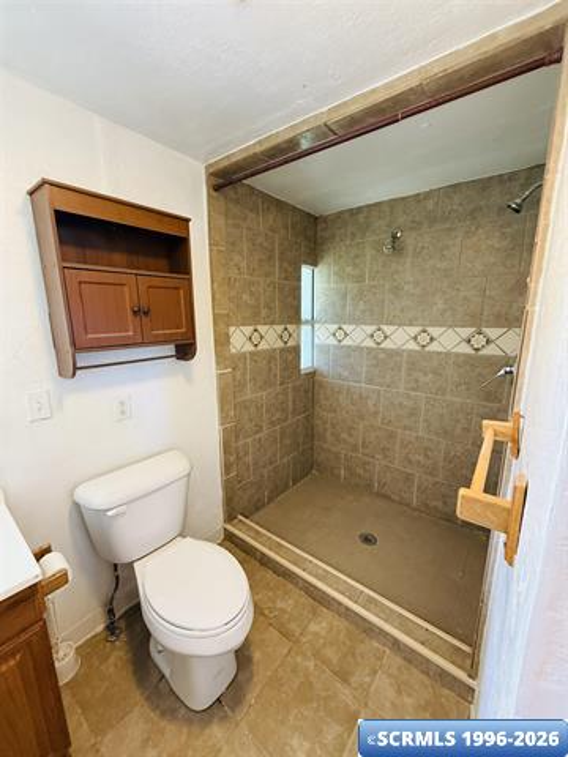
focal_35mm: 14
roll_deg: -0.3
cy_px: 378
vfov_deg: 102.1
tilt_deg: -10.4
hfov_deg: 85.7
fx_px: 306
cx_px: 284
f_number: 2.2
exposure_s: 1/60
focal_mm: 2.22
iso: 320
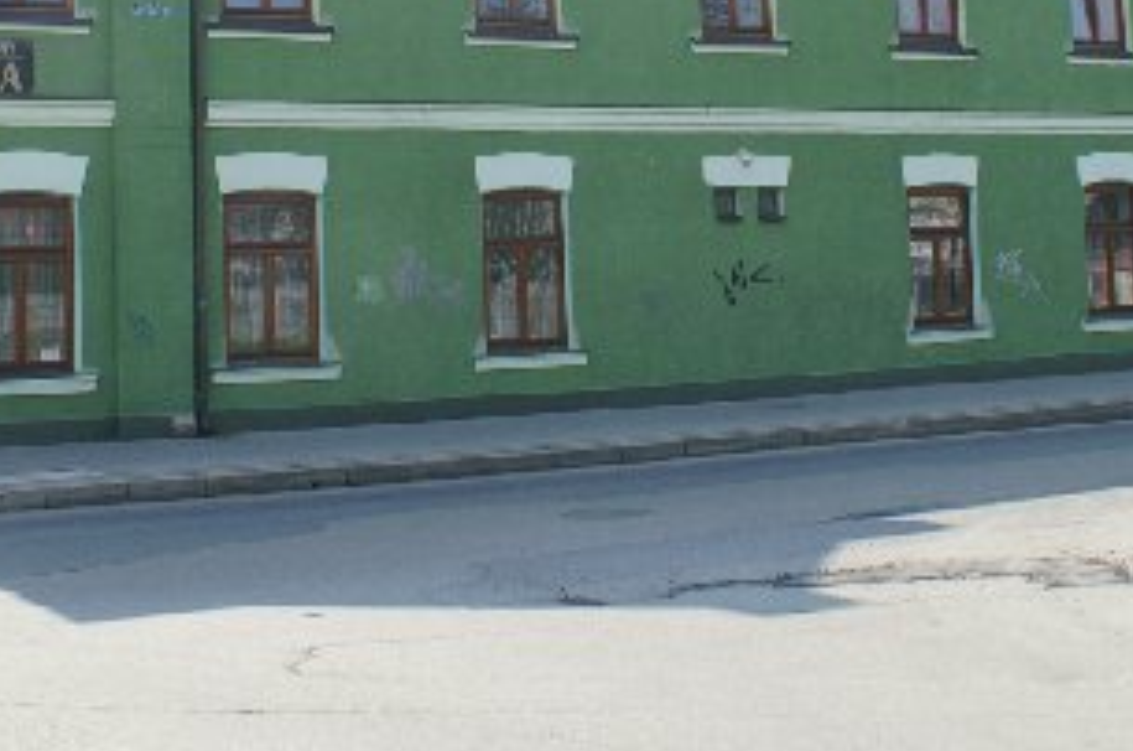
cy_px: 35
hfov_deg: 31.5
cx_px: 568
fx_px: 2010
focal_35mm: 64
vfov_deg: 20.6
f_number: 10
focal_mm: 20
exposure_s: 1/250
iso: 200
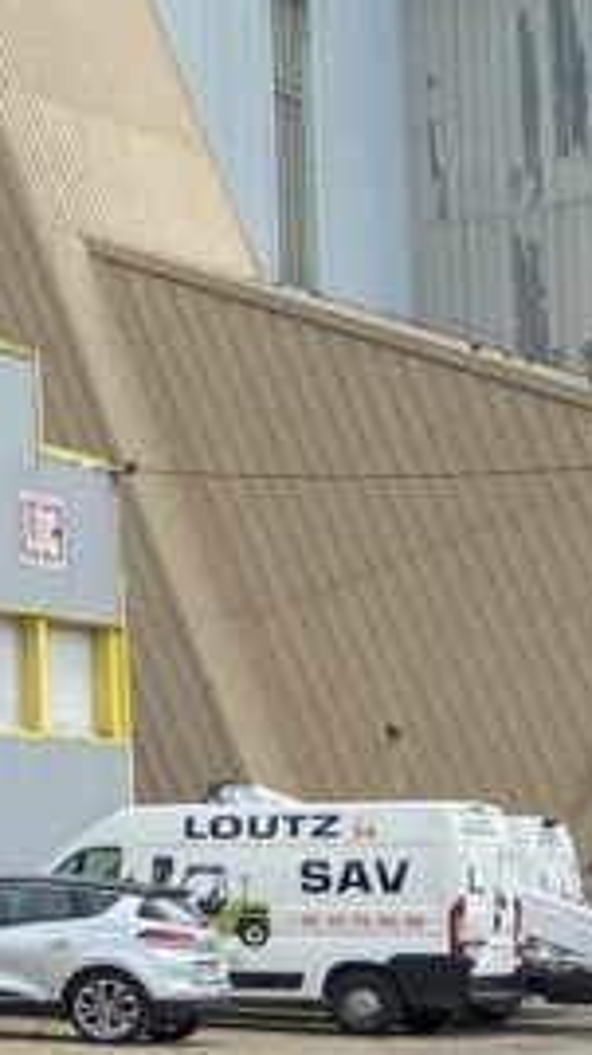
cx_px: -1392
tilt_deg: +4.1
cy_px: 722
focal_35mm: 108
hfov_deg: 8.6
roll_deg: -1.0
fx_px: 3019
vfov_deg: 19.7
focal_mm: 4.25
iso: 32
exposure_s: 1/2105
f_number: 1.8
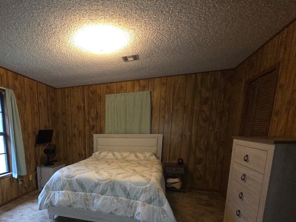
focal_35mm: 19
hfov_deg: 81.0
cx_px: 92
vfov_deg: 65.3
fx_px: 162
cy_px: 161
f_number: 2.2
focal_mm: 2.2
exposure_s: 1/60
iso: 400
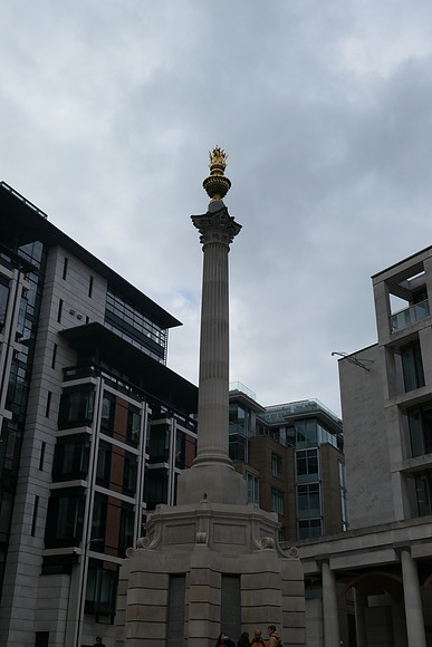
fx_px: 702
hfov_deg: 34.2
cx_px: 216
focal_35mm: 39
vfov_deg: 49.5
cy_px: 324
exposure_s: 1/800
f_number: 5.6
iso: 200
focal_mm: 14.4
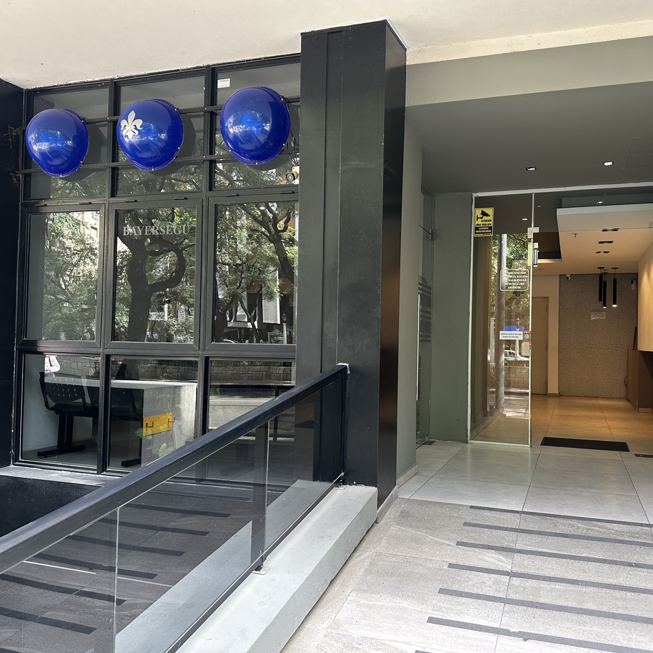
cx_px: 376
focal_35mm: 29
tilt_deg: +0.8
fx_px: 619
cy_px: 323
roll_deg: -1.8
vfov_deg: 55.6
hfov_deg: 55.4
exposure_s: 1/121
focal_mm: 6.86
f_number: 1.78
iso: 125
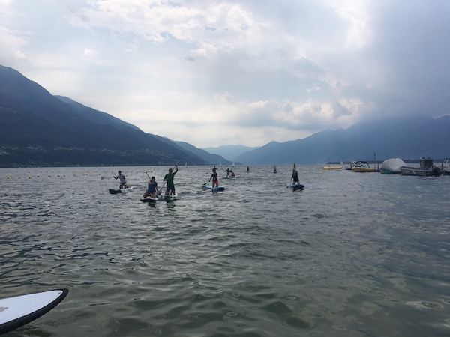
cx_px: 225
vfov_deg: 48.2
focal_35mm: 29
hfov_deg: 61.7
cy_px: 168
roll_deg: +1.9
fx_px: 377
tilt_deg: -1.6
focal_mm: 4.15
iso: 25
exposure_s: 1/2849
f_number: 2.2
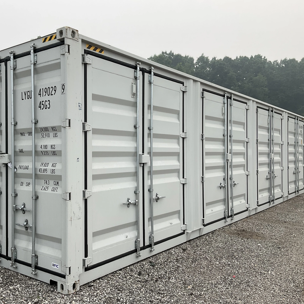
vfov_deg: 47.2
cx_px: 120
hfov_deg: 46.9
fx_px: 348
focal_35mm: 35
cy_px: 153
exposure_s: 1/386
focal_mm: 3
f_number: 1.8
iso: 25
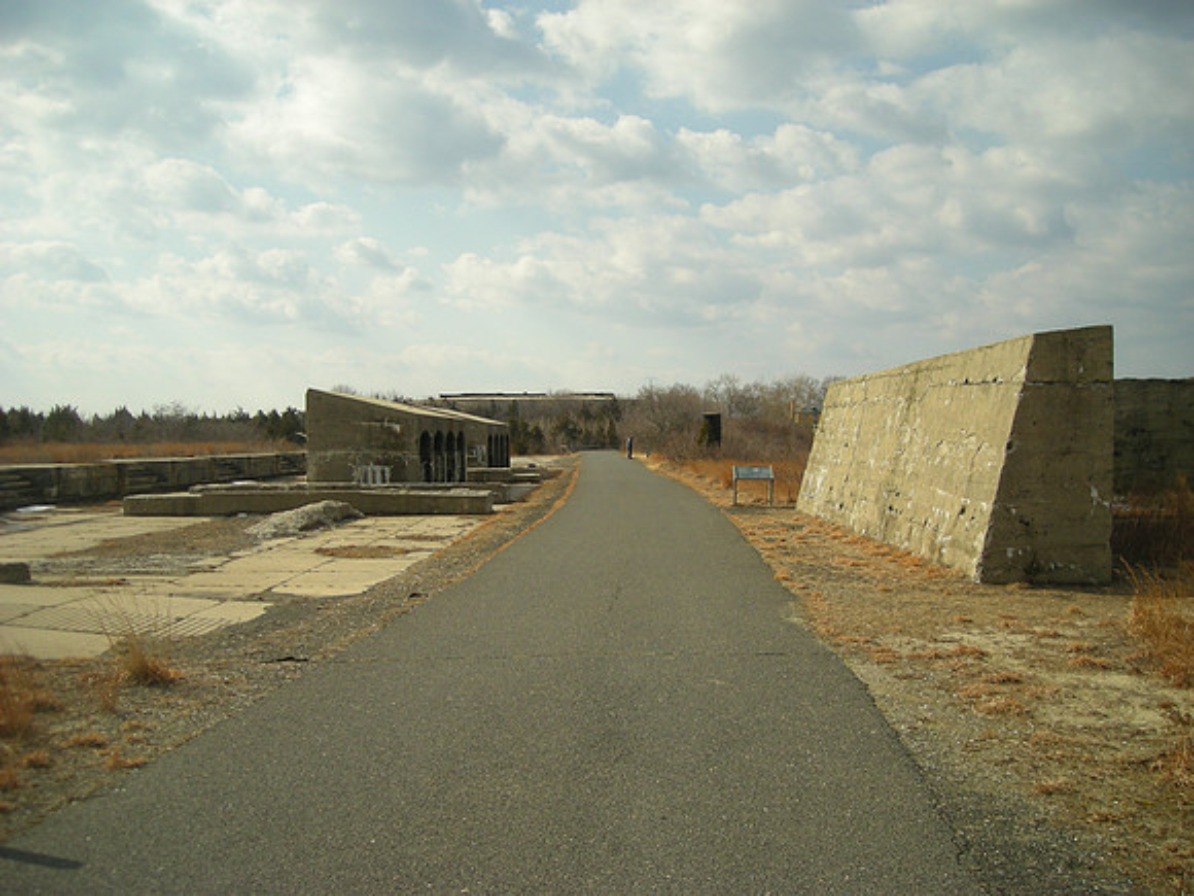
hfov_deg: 52.6
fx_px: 1207
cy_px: 448
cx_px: 597
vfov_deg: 40.7
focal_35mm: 35
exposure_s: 1/345
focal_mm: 5.7
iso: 50
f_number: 5.7
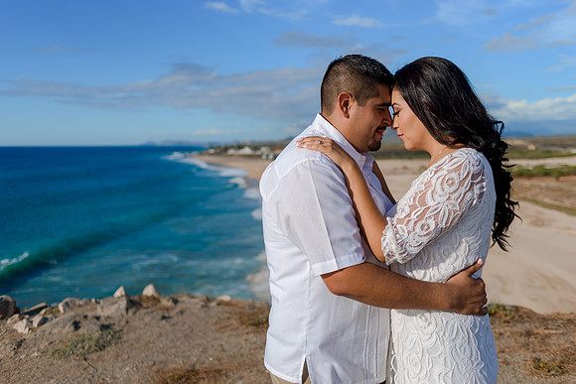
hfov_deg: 54.4
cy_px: 192
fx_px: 560
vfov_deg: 37.9
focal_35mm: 35
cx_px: 288
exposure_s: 1/3200
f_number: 2.8
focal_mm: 35
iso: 50
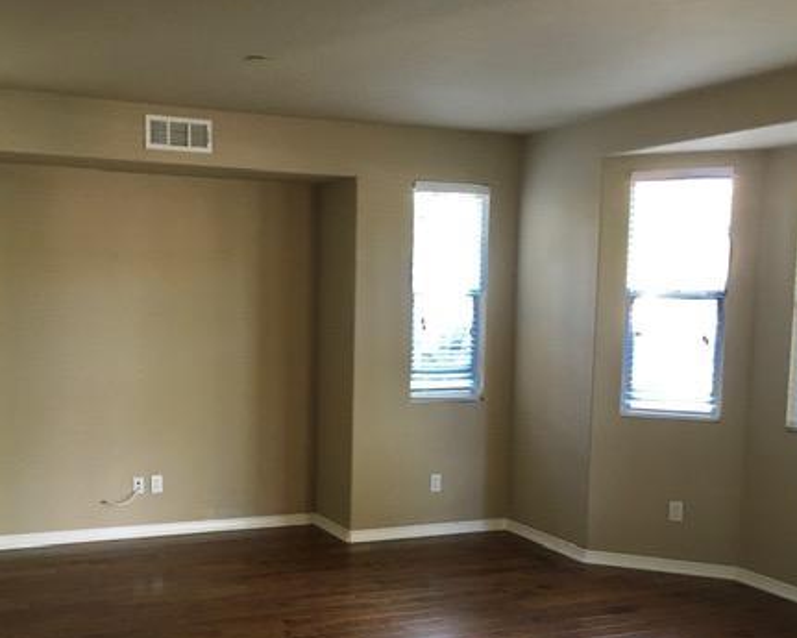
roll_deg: -1.0
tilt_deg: -5.1
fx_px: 991
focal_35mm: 42
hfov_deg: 43.7
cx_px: 340
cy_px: 396
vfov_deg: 35.5
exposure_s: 1/30
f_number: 2.2
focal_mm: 4.15
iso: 100
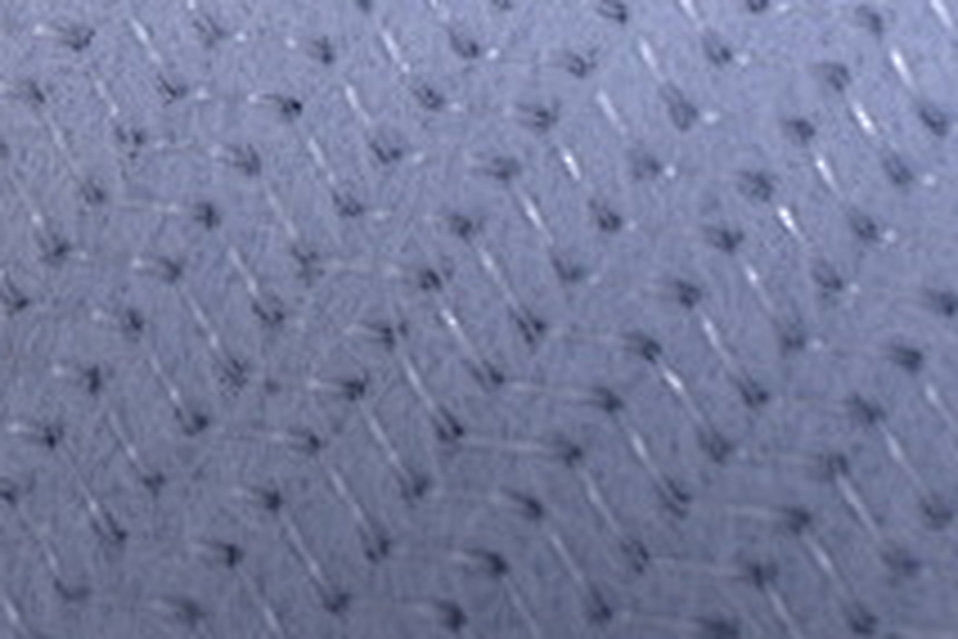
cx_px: -346
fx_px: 10111
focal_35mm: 380
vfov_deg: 3.6
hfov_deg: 5.4
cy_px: -396
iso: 160
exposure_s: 1/80
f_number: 7.1
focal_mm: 50
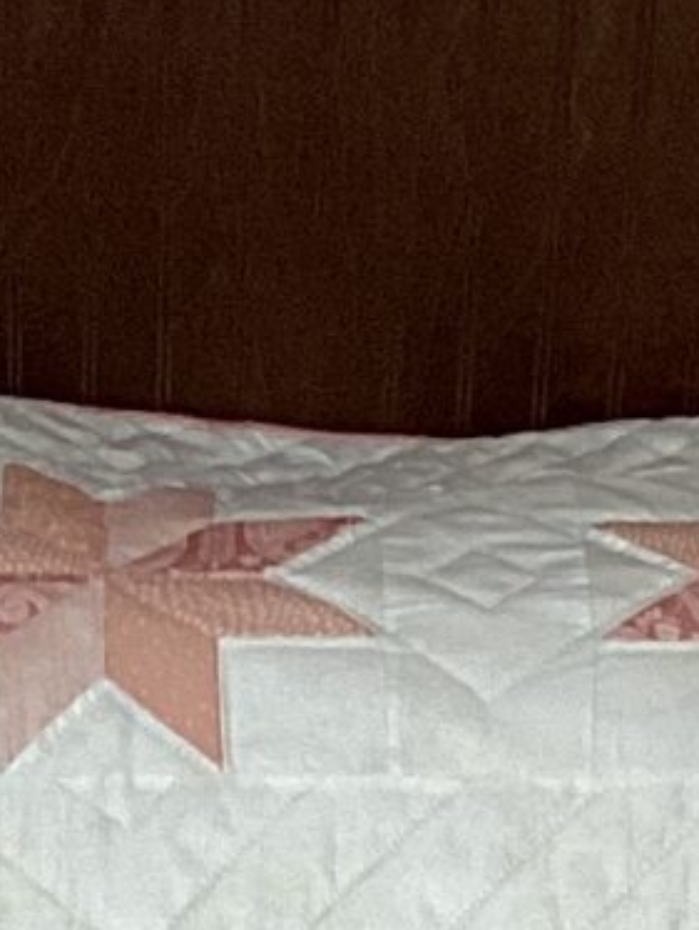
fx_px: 5701
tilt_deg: -53.8
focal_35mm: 212
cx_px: 184
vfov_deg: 8.0
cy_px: 2763
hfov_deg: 7.0
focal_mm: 3.3
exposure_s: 1/60
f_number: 2.4
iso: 64
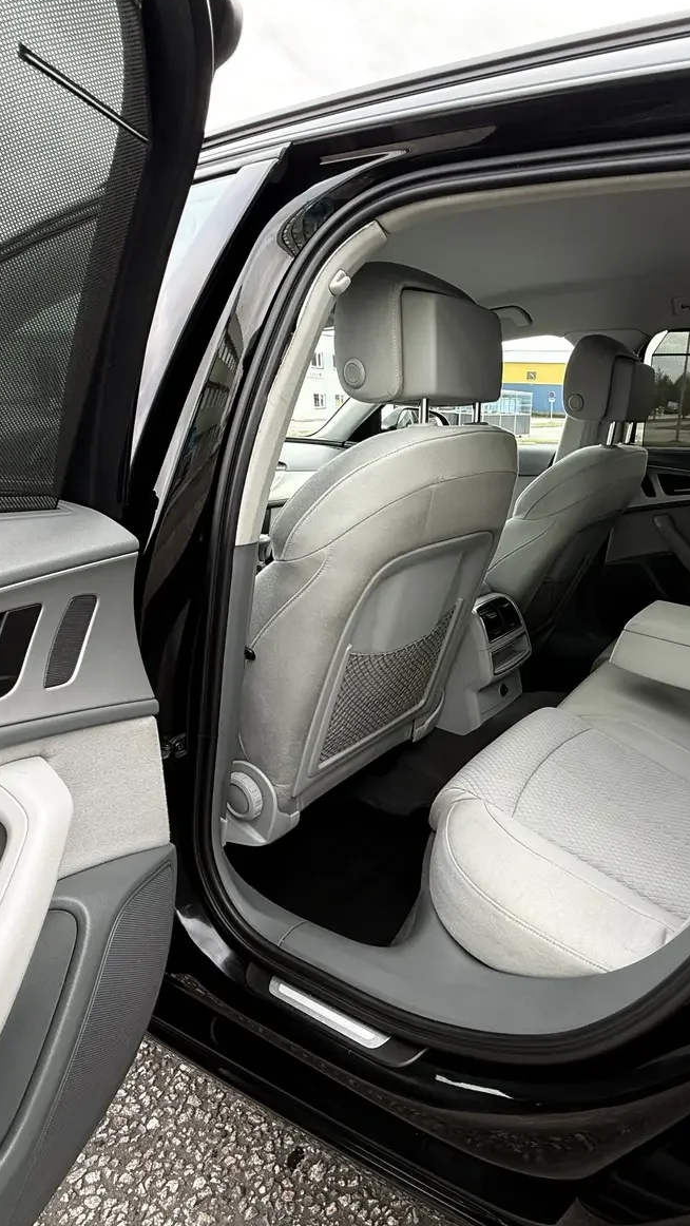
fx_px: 683
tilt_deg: -19.4
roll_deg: -2.3
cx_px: 497
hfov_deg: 51.8
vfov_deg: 83.8
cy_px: 627
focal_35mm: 21
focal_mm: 2.22
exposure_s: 1/108
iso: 64
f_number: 2.2
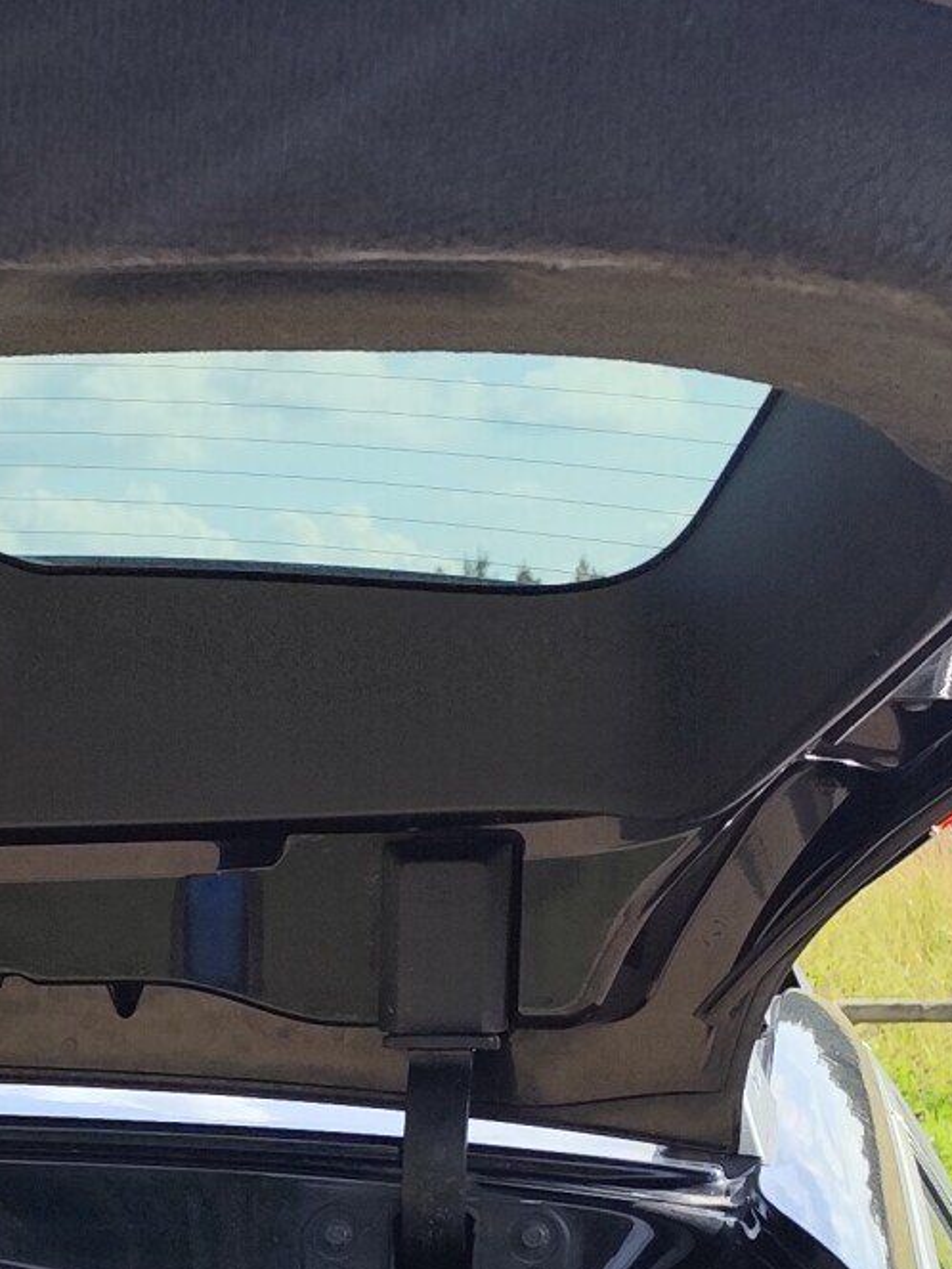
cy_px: 1441
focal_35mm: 90
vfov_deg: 20.6
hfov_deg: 15.3
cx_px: -415
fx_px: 3300
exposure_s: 1/899
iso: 50
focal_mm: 6.19
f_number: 1.65
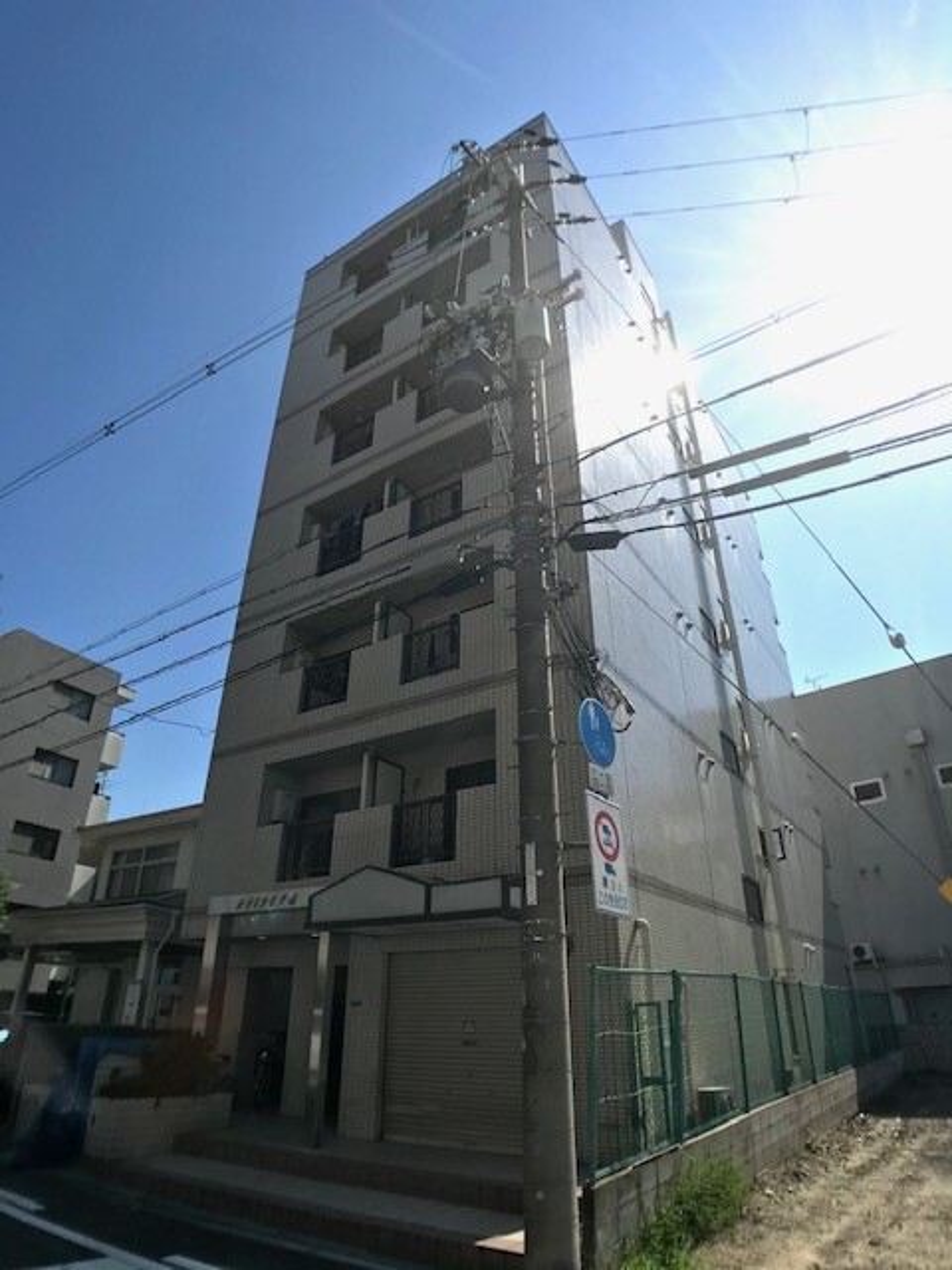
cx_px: 476
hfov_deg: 49.7
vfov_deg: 63.4
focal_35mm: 28
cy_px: 635
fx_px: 1027
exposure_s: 1/3831
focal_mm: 3.99
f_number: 1.8
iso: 20
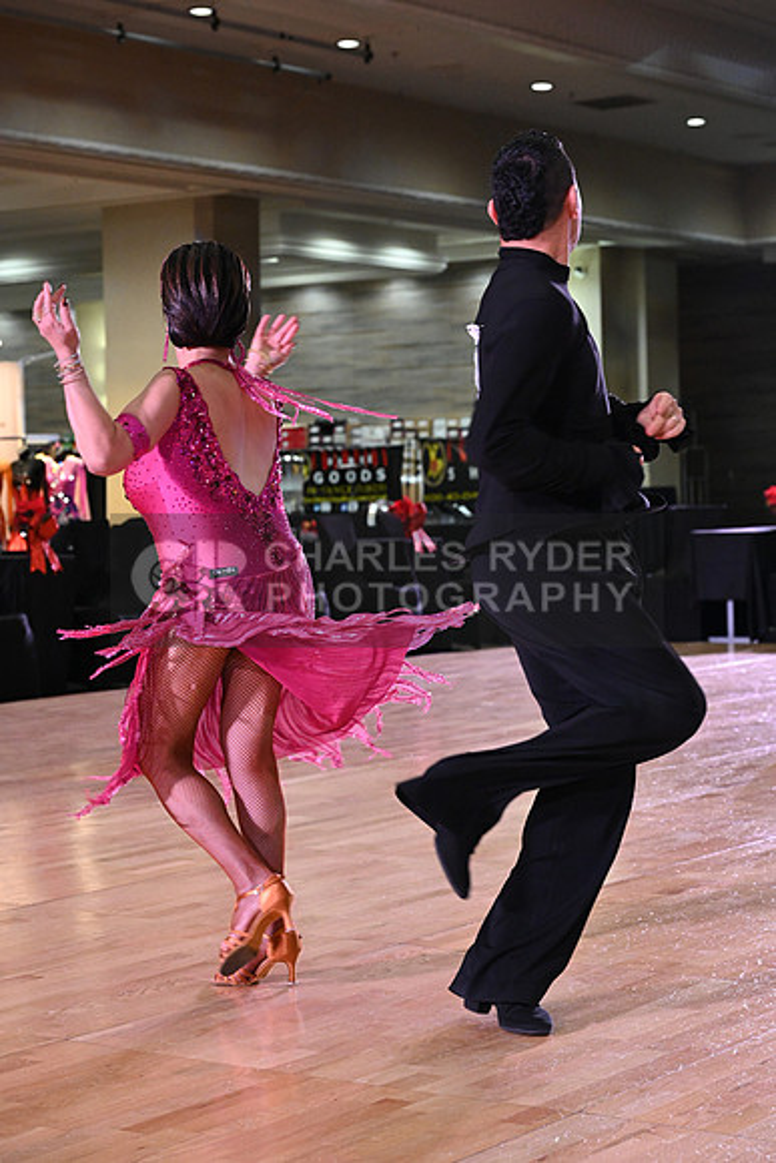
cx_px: 388
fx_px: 2326
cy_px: 582
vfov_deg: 28.1
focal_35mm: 72
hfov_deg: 18.9
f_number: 5.6
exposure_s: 1/320
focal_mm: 72
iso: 5000
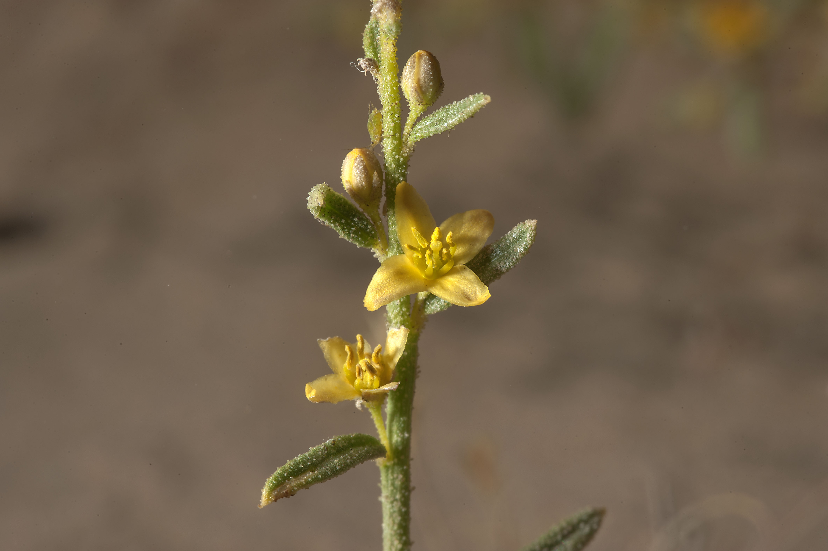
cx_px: 414
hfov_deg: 19.5
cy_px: 276
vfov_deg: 13.0
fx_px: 2413
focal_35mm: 105
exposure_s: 1/250
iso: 200
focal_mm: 105
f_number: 32
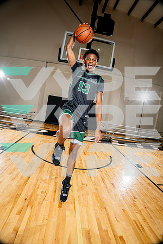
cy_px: 122
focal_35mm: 20
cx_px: 82
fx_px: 136
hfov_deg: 61.9
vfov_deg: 84.0
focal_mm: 20
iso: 250
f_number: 7.1
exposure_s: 1/250
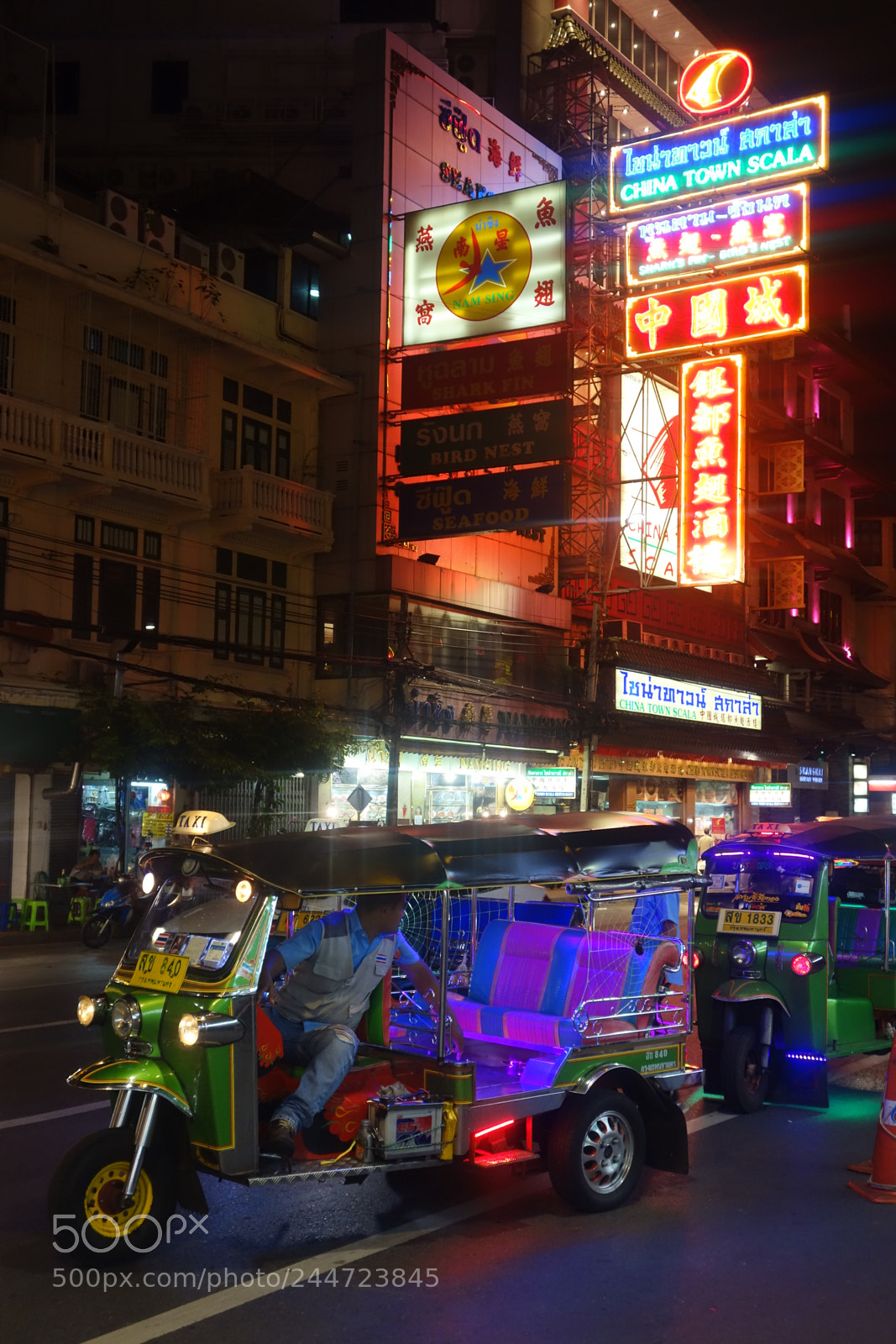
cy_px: 672
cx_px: 448
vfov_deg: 45.4
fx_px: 1605
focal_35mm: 43
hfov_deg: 31.2
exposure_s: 1/50
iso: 800
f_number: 3.2
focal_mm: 15.82
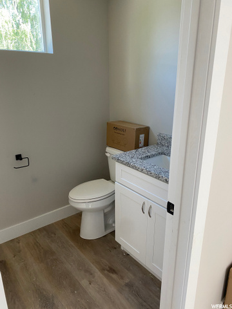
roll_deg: +1.2
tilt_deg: -17.4
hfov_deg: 53.1
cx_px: 116
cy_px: 154
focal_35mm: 26
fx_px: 232
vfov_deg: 67.3
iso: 125
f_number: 1.8
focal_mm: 4.25
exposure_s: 1/85
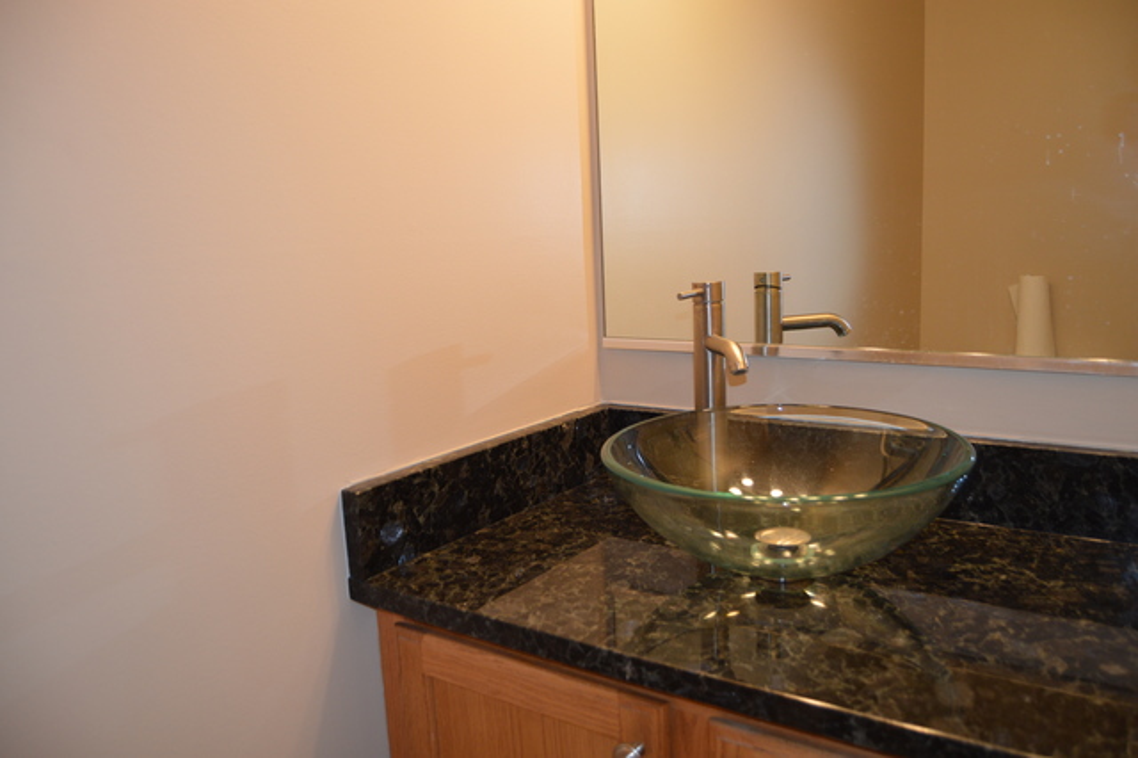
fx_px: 853
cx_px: 569
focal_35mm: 27
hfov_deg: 67.4
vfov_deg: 47.9
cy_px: 379
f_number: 3.5
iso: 500
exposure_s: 1/60
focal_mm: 18
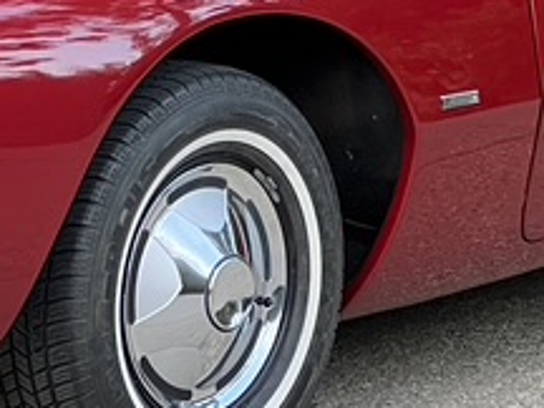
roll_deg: +0.1
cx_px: 212
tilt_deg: -7.7
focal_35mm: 365
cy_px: -257
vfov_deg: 4.0
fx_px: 5736
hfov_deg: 5.4
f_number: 2.8
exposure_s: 1/99
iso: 125
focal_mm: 9
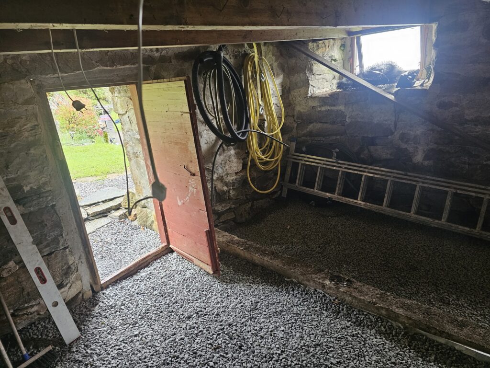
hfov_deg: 73.9
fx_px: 326
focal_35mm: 23
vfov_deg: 58.9
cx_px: 245
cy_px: 184
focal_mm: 6.3
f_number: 1.7
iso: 320
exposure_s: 1/100
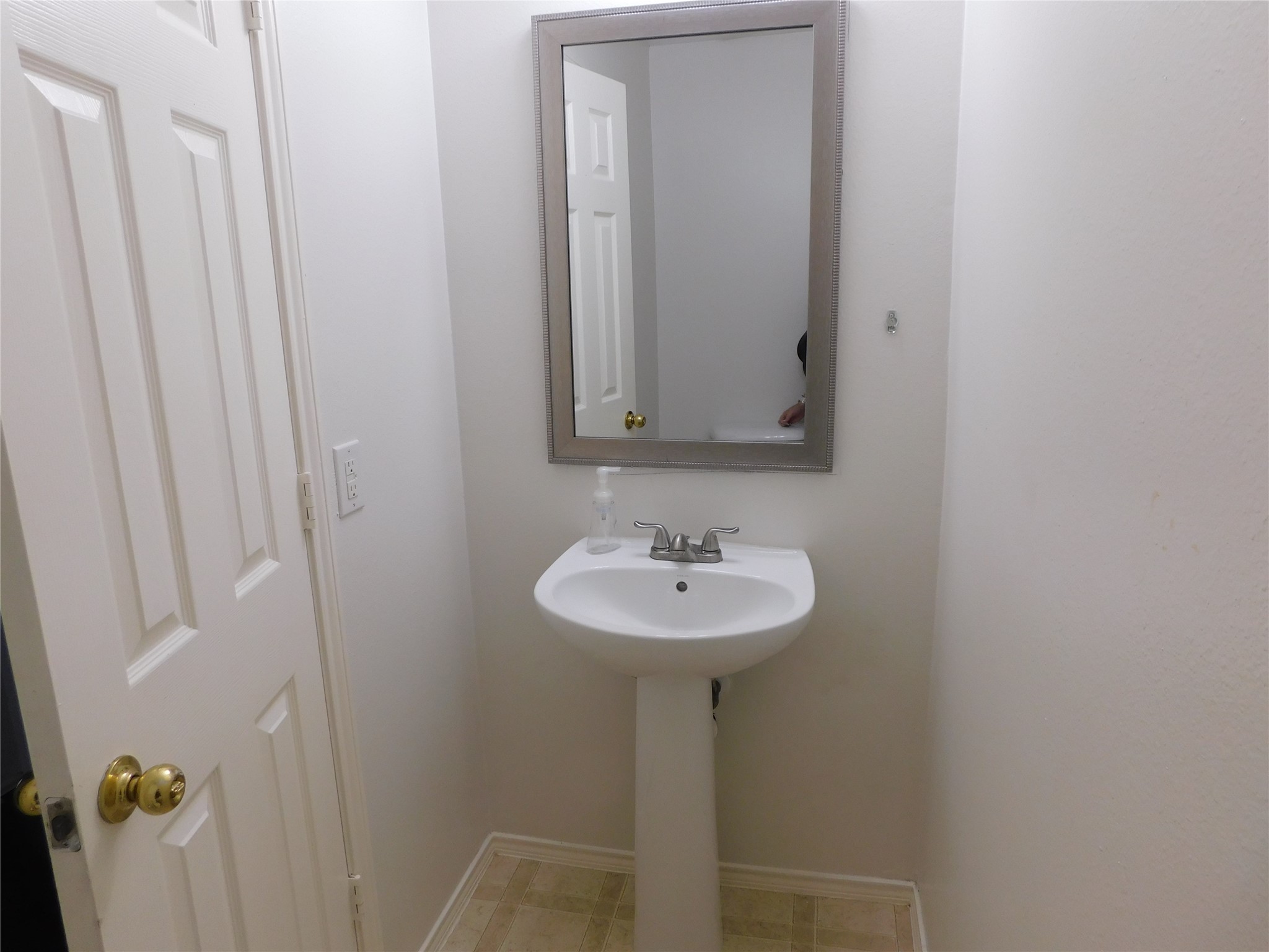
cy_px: 476
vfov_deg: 58.9
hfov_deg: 73.9
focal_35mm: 23
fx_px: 843
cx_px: 634
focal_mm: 4
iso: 125
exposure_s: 1/40
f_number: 3
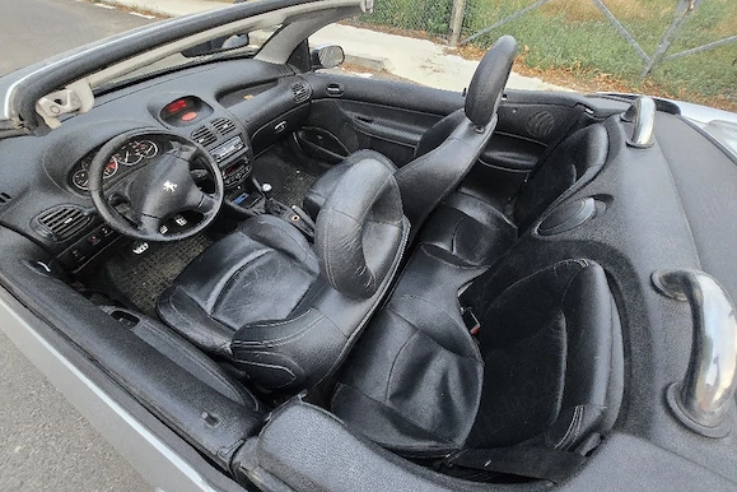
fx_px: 287
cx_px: 376
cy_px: 209
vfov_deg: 80.7
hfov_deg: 104.2
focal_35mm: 14
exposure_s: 1/50.3
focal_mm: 1.7
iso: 320
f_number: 2.2
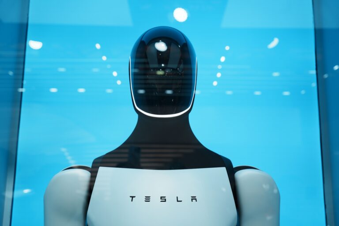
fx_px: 188
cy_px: 113
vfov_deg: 61.9
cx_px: 170
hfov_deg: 84.0
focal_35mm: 20
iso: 125
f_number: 3.5
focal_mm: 20
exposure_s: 1/125
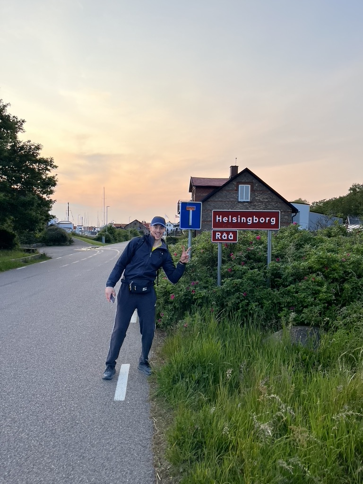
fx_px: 364
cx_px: 182
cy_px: 242
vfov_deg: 67.3
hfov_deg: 53.1
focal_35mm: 26
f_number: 1.6
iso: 50
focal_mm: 5.1
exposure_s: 1/625
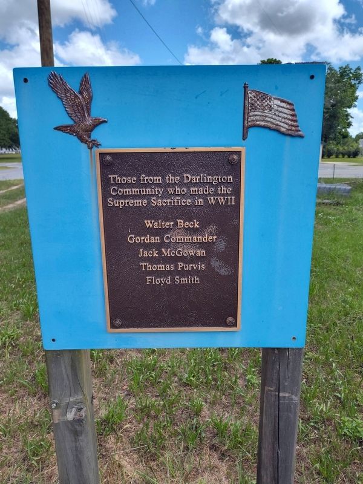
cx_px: 182
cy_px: 242
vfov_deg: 73.9
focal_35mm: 23
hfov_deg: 58.9
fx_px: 322
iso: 100
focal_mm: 5.56
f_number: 1.8
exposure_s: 1/1057
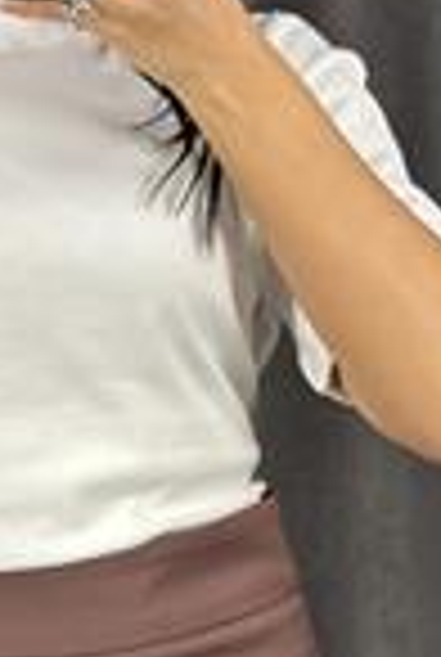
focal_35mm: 141
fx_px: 2578
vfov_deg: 14.5
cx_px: 40
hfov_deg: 9.7
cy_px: 502
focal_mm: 6.86
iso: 100
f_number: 1.78
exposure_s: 1/100
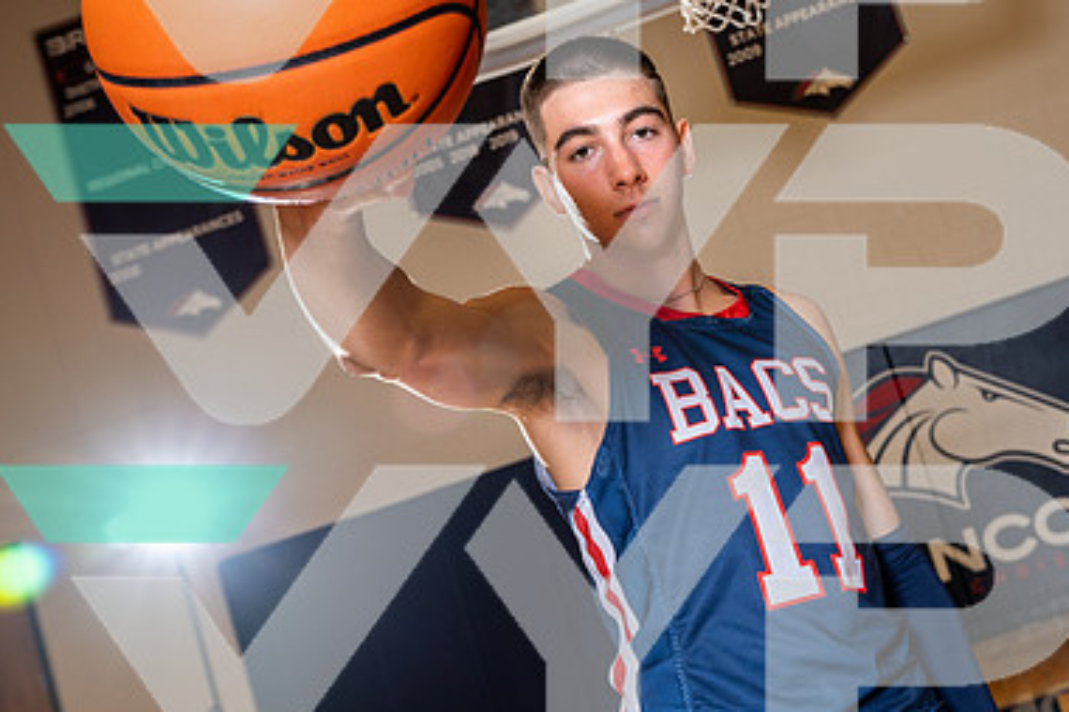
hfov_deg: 35.9
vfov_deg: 24.5
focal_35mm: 55
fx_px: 1632
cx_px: 720
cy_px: 274
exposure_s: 1/250
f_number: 5.6
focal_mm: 36
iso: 640
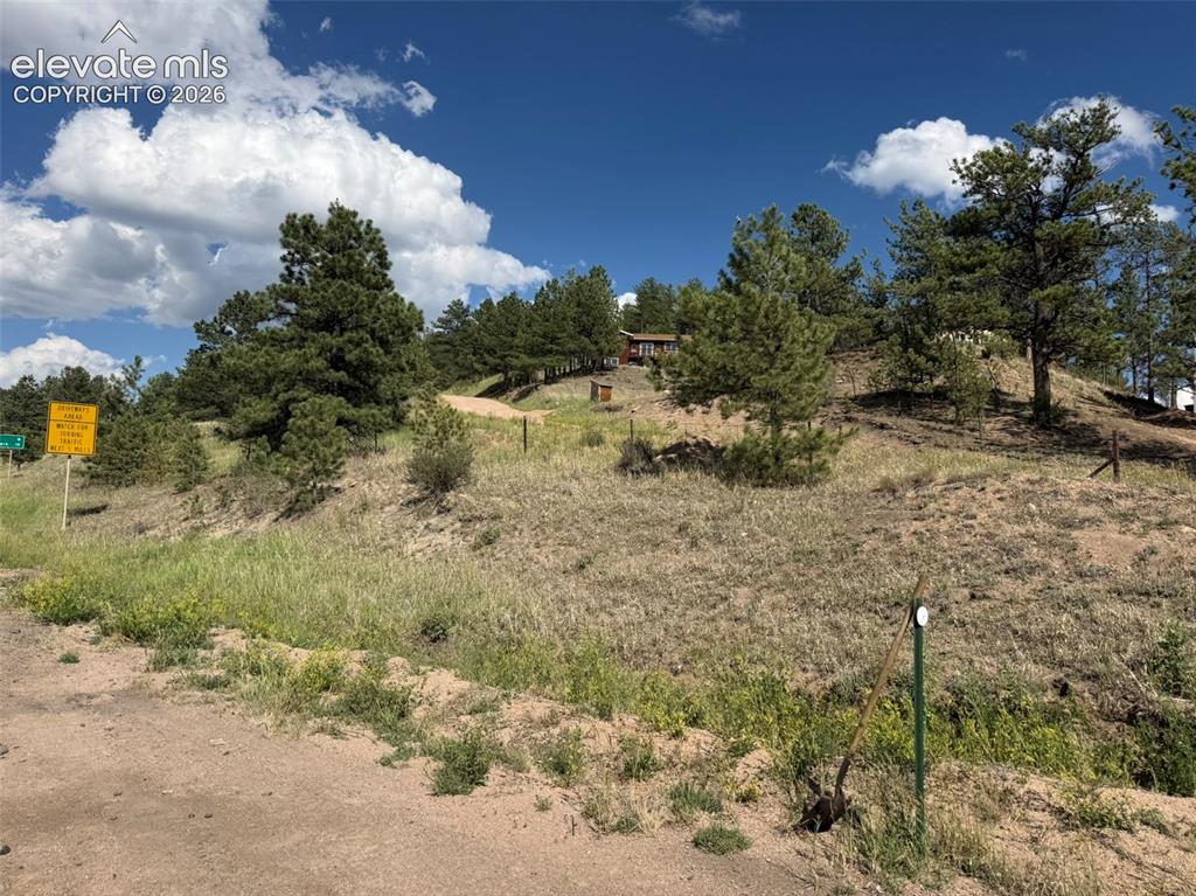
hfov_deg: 71.6
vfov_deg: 56.8
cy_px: 448
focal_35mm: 24
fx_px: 829
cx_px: 598
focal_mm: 6.76
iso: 80
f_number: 1.78
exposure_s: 1/6711
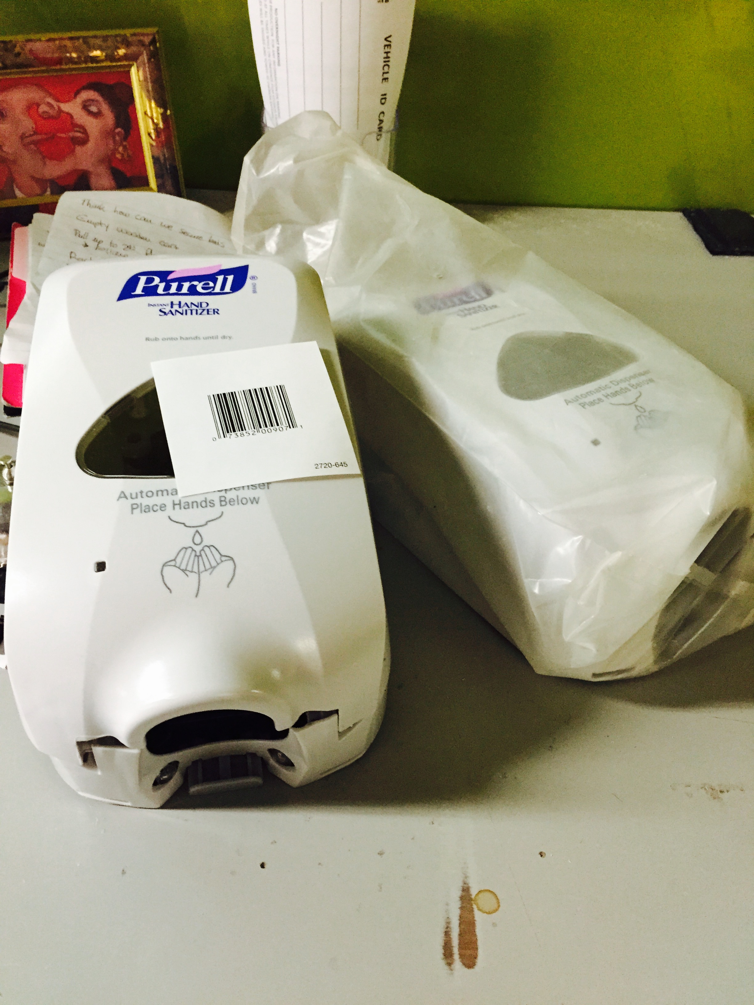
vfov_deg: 61.7
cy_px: 502
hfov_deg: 48.2
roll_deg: -1.2
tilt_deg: -42.1
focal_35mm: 29
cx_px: 377
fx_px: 842
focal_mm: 4.15
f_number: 2.2
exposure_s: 1/24
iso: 250
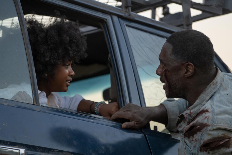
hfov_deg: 10.3
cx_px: 116
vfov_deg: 6.9
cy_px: 78
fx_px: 1289
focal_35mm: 200
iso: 1250
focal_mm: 200
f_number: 4
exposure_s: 1/250
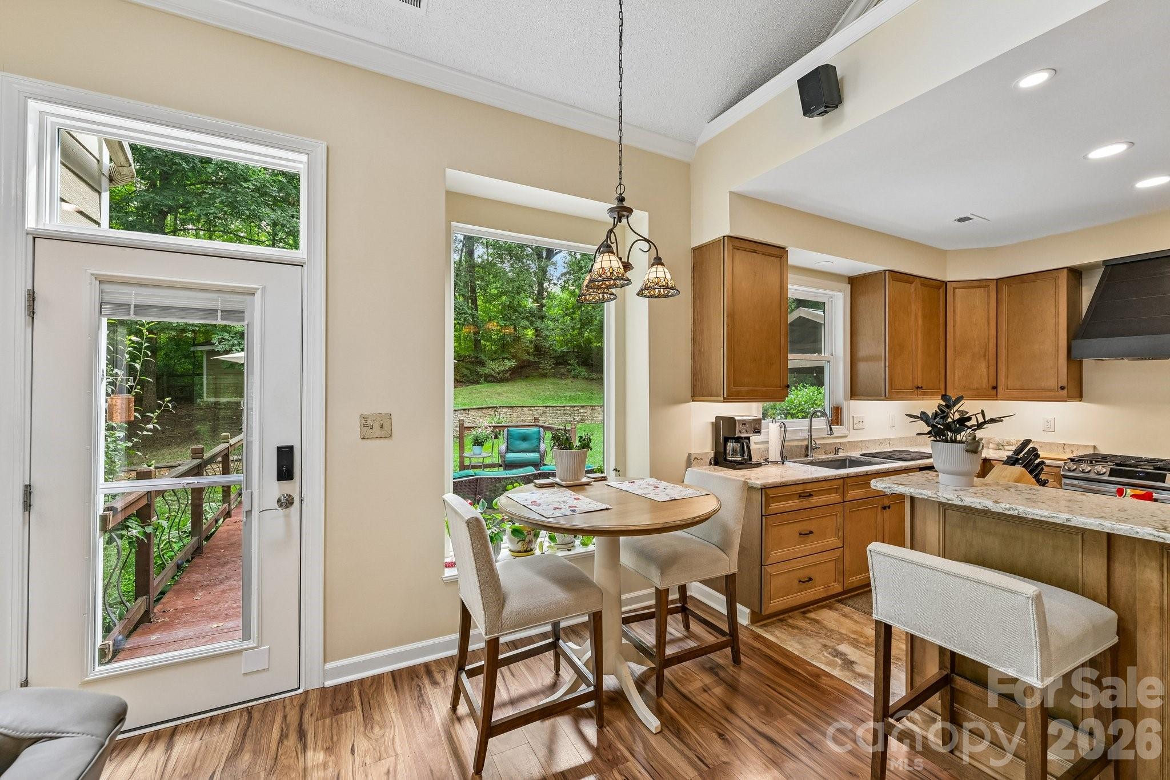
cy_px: 390
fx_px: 471
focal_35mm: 14
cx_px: 585
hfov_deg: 102.3
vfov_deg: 79.2
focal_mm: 14.5
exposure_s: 1/15
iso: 360
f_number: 8
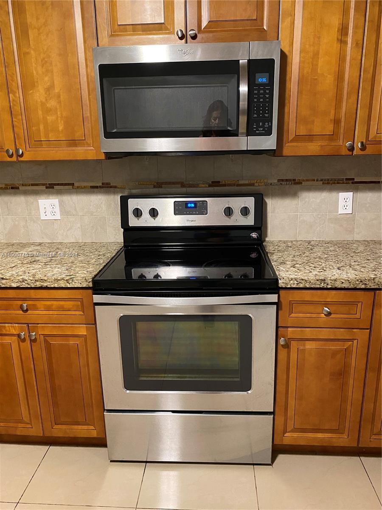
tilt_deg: -15.0
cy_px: 255
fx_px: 383
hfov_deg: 53.1
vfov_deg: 67.3
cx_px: 191
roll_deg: +1.3
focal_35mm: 26
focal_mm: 4.25
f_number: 1.8
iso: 500
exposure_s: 1/30
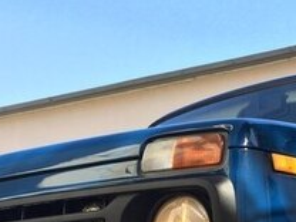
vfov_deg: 15.0
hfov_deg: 20.9
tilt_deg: +1.7
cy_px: 328
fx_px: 787
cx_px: 265
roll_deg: -0.2
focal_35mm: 92
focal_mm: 4.15
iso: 32
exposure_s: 1/520
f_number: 2.2
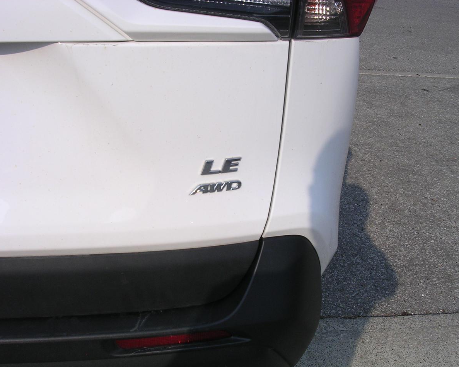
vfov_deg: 37.3
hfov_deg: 45.8
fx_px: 543
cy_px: 184
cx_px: 227
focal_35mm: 40
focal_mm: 5.8
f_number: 5.6
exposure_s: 1/404
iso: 100
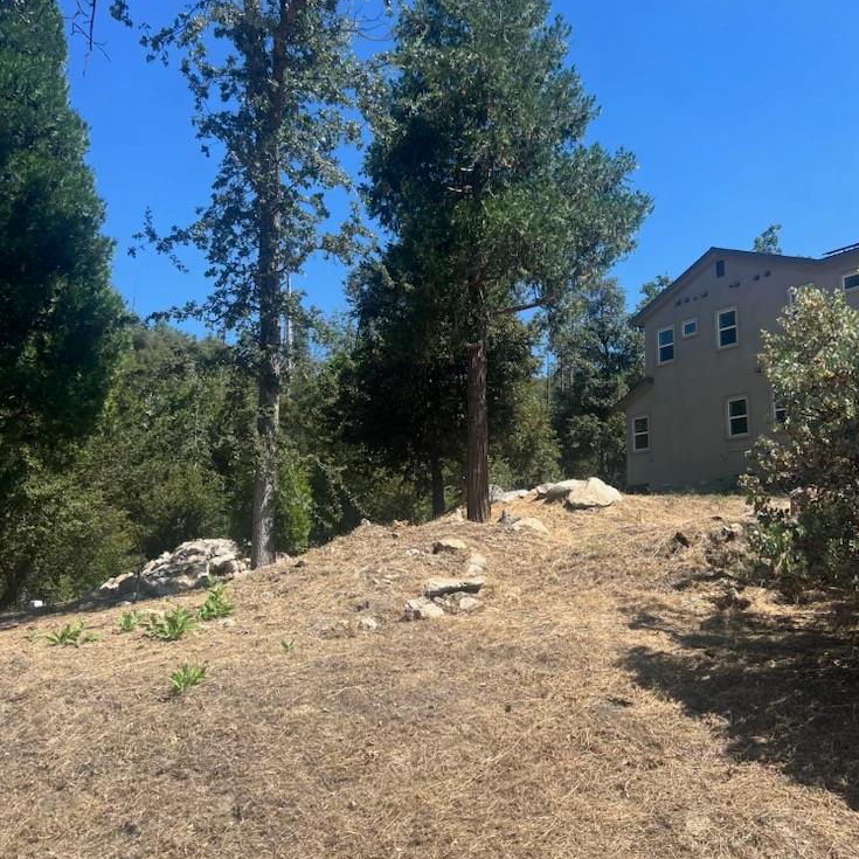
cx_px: 430
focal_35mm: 32
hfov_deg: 51.1
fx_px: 898
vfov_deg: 51.0
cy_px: 387
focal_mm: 5.7
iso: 50
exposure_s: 1/2353
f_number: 1.5
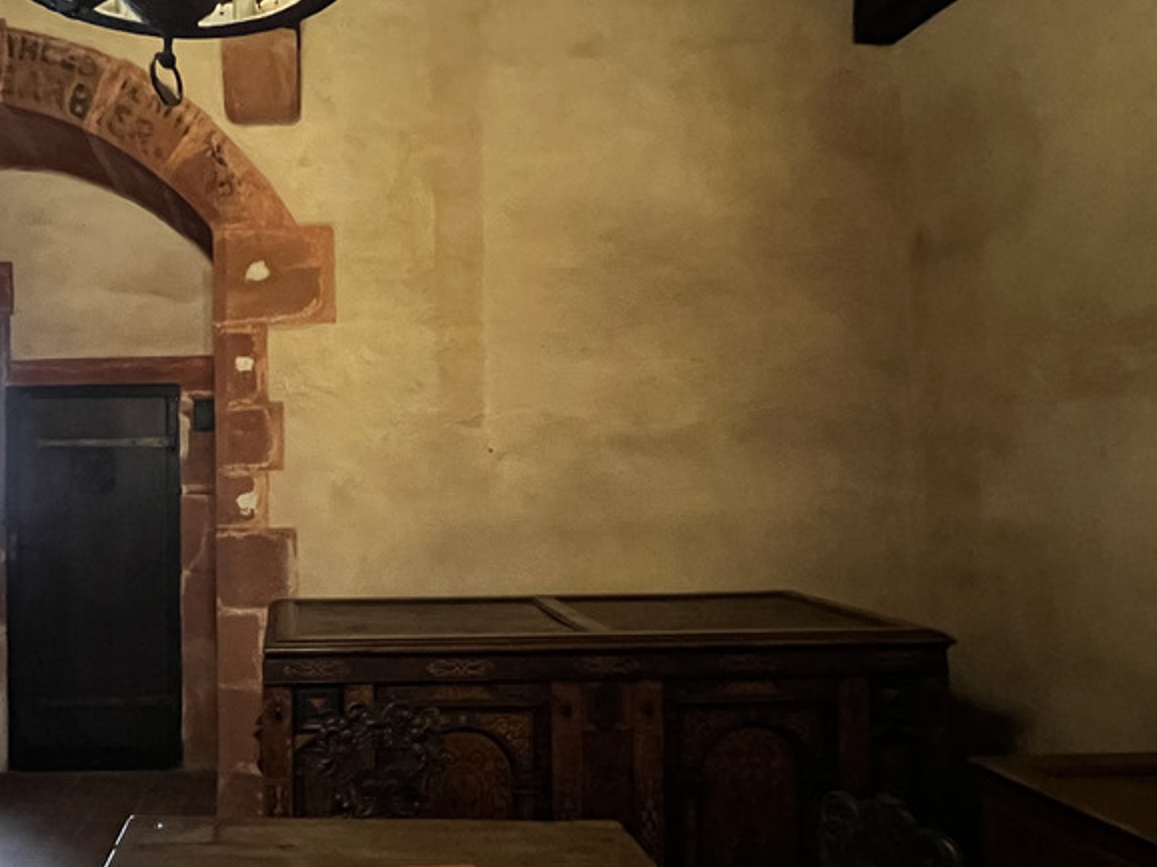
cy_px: 471
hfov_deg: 62.3
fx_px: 902
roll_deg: +0.8
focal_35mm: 27
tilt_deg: -0.6
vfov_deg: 51.3
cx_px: 314
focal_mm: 1.57
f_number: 1.8
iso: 1250
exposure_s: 1/33
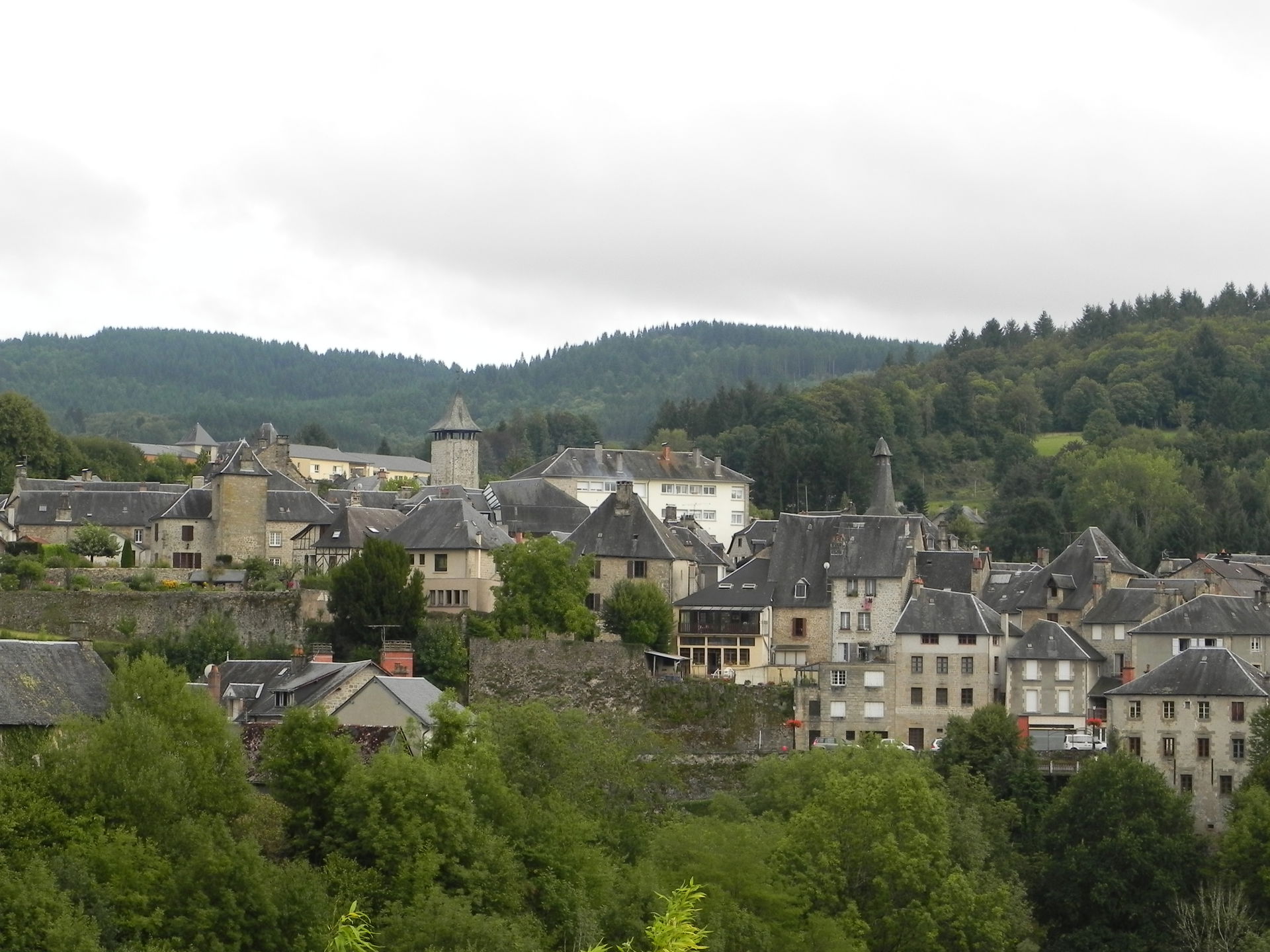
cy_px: 476
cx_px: 635
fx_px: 3852
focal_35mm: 105
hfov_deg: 18.7
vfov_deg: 14.1
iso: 160
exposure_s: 1/191
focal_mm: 18.8
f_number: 5.6
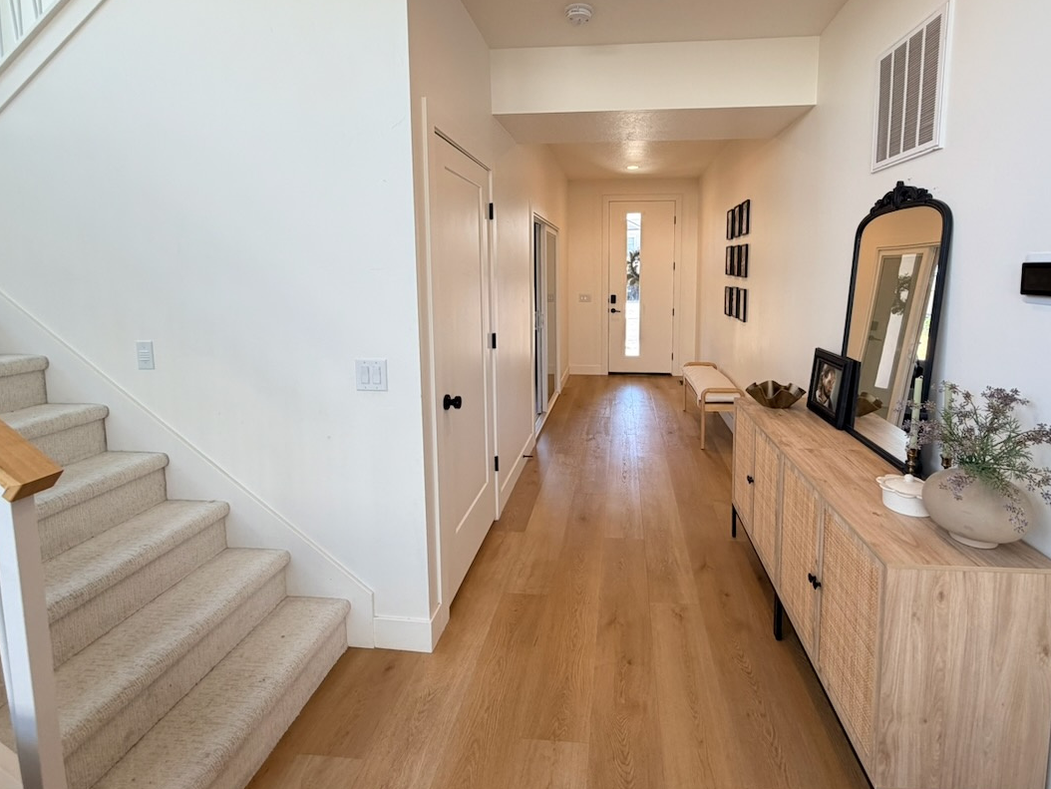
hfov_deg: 90.7
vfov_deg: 74.1
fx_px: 516
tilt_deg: -5.8
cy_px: 322
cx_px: 580
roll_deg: -0.2
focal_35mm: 17
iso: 125
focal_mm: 2.22
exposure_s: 1/120
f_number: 2.2
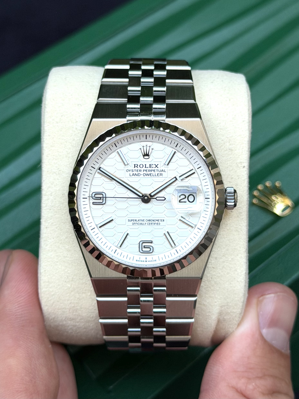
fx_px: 553
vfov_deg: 39.7
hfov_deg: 30.3
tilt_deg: -51.2
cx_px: 150
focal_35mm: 48
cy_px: 200
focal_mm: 6.76
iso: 50
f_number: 1.78
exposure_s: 1/221
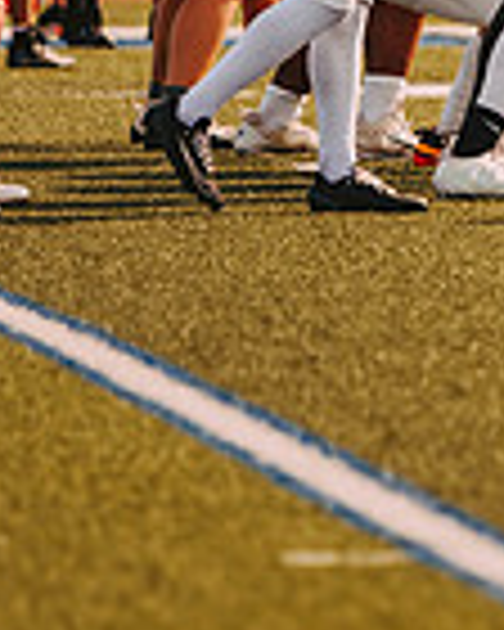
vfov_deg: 2.4
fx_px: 14916
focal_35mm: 800
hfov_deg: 1.9
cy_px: -97
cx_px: 882
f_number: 2.8
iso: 160
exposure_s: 1/1600
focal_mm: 200
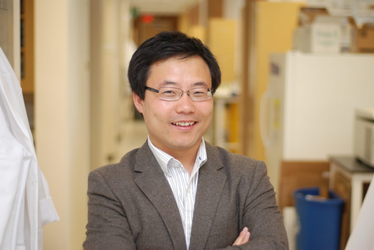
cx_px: 187
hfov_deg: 27.0
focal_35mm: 75
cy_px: 125
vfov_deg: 18.2
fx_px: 780
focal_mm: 50
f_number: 1.8
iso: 400
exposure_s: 1/200
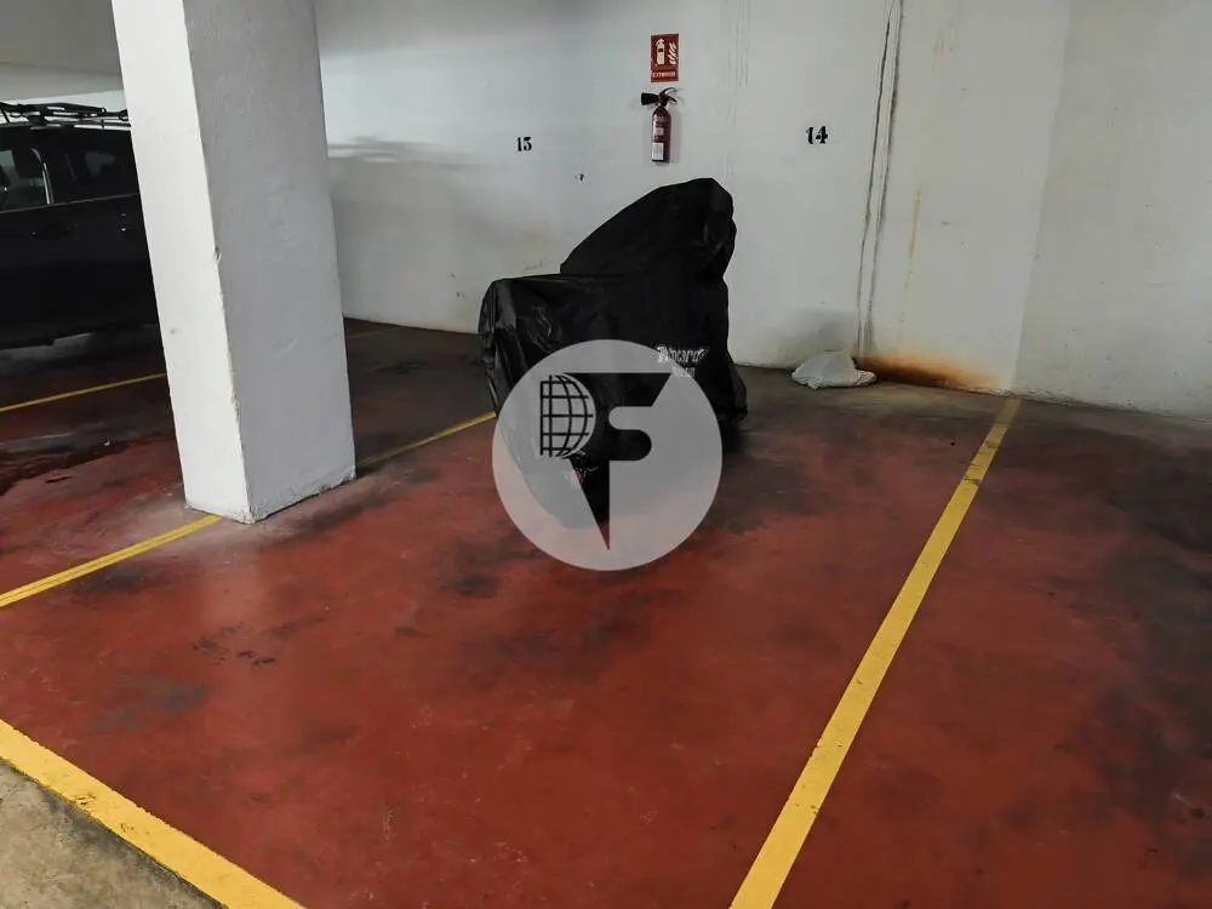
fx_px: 805
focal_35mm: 23
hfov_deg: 73.9
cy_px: 454
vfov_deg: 58.9
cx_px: 606
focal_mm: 6.14
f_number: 1.65
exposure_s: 1/14.3
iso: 5000
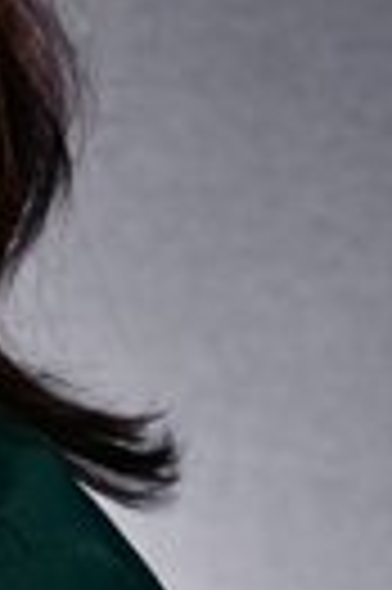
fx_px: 8613
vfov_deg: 3.9
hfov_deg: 2.6
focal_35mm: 526
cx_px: -505
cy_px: 153
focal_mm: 115
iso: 125
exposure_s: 1/125
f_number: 8
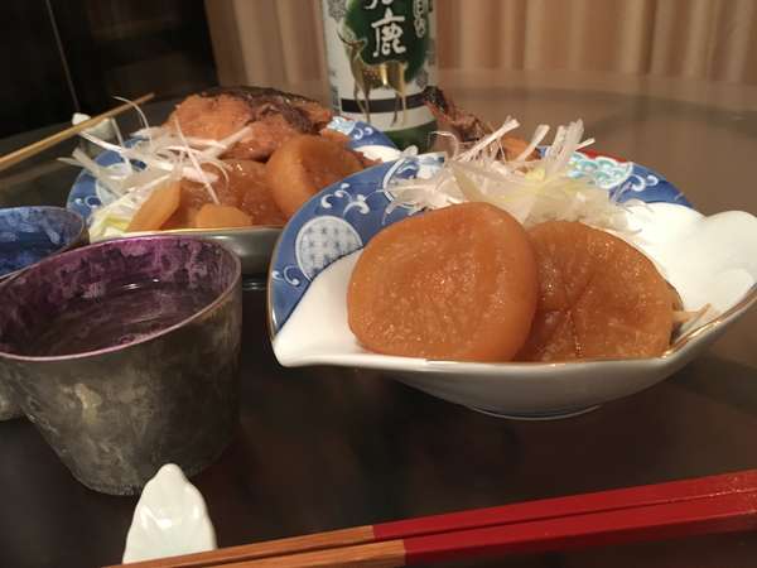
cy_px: 284
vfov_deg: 48.2
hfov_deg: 61.7
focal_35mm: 29
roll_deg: +2.7
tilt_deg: -29.5
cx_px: 378
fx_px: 634
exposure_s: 1/15
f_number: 2.2
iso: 200
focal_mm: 4.15
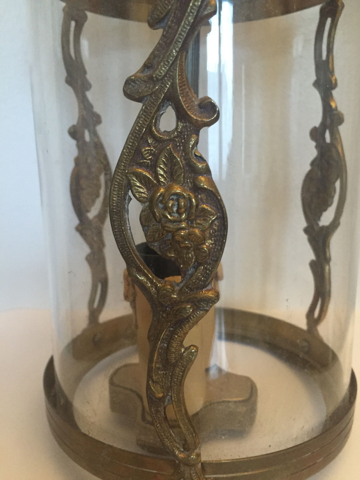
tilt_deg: -15.8
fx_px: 402
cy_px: 240
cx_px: 180
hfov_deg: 48.2
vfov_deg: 61.7
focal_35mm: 29
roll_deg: +2.9
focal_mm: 4.15
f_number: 2.2
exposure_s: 1/15
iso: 250
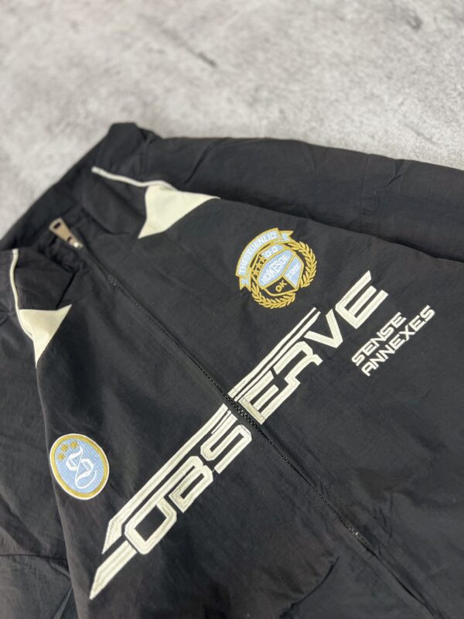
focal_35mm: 26
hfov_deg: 53.1
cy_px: 310
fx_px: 465
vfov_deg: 67.3
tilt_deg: -74.6
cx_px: 232
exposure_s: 1/50
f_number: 1.5
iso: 125
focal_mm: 5.7
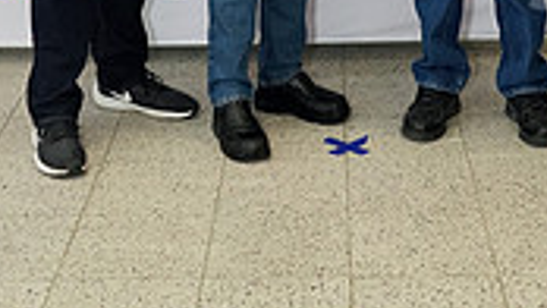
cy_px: -245
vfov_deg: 12.0
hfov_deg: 22.8
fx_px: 1354
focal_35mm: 93
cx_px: 333
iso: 1600
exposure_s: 1/100
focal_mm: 23
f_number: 8
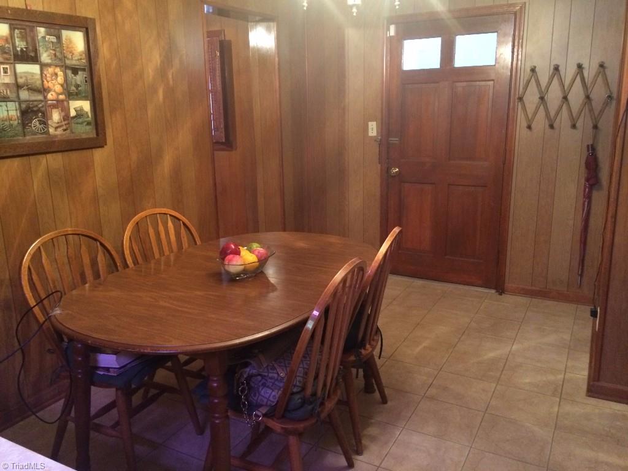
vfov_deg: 46.8
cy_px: 236
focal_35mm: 30
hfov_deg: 60.0
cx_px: 314
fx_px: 544
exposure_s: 1/15
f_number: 2.2
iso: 500
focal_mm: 4.12
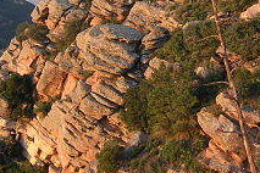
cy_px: 10
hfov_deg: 22.1
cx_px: 132
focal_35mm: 92
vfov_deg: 14.7
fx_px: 664
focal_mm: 6.1
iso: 100
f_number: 2.9
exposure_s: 1/50.4
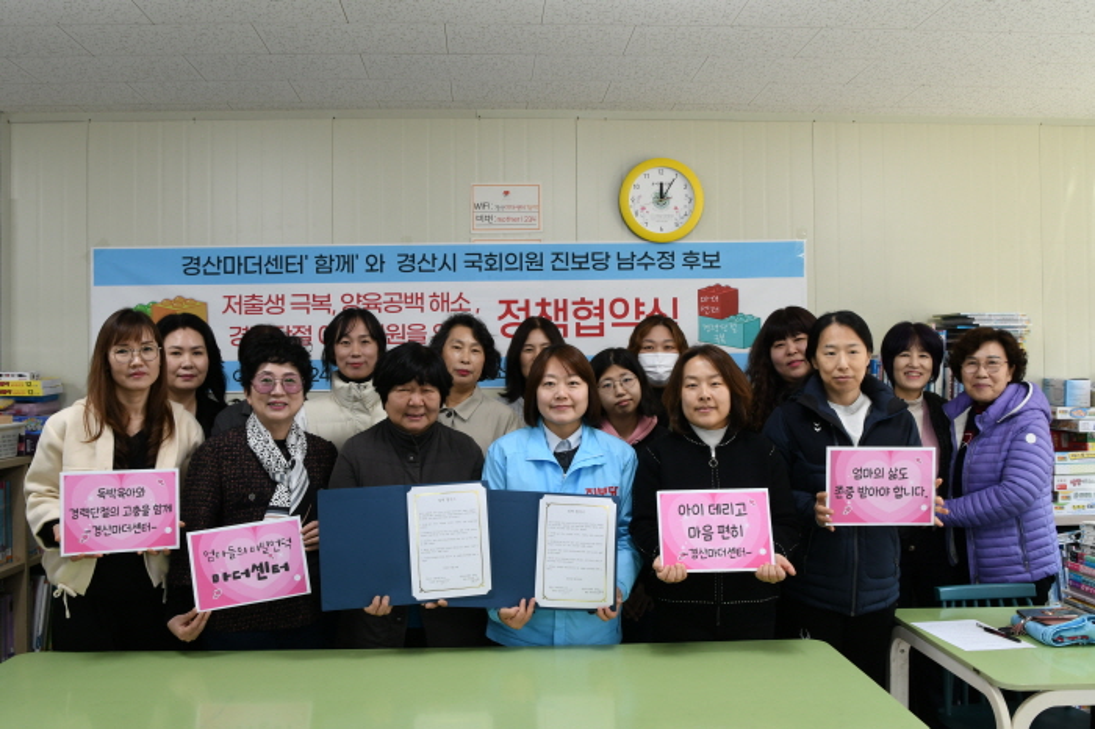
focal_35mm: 31
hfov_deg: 60.3
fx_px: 942
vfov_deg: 42.3
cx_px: 548
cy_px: 364
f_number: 11
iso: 400
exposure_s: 1/15
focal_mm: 21
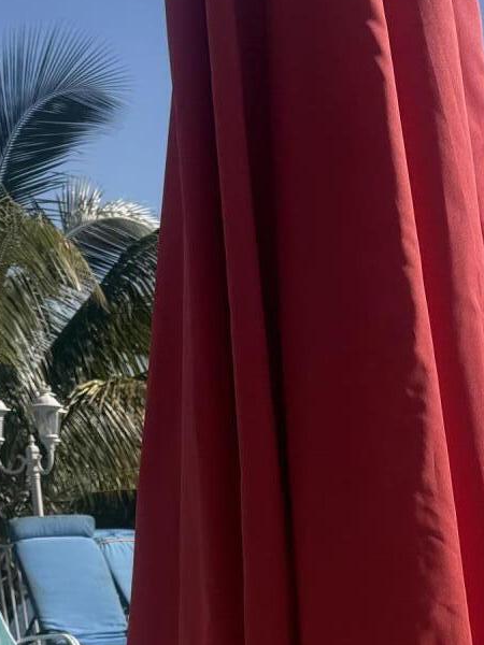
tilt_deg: -15.5
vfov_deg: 21.4
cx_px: 465
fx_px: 1491
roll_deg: +0.7
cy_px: 905
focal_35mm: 80
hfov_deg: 18.0
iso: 80
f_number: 1.78
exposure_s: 1/6173
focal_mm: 6.76
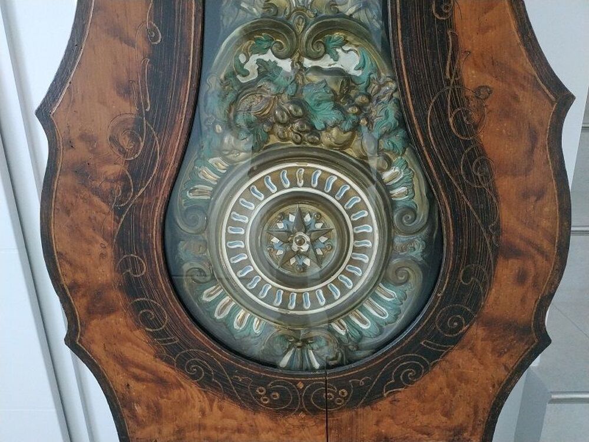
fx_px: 408
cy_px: 221
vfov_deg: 56.8
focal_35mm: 24
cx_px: 294
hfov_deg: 71.6
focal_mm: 3.94
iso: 640
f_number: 1.9
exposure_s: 1/20
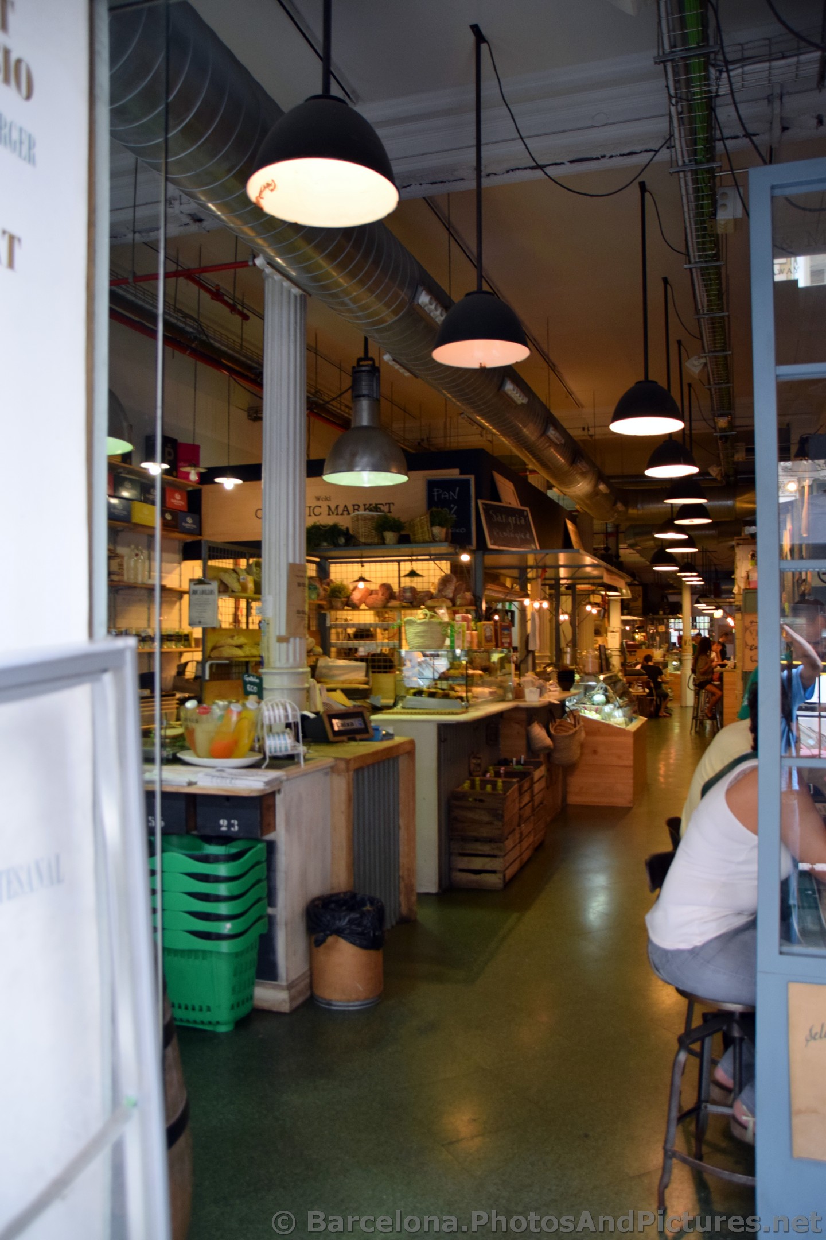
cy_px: 620
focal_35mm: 27
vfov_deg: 67.4
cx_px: 413
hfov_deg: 47.9
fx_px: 929
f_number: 4
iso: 800
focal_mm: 18
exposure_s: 1/60
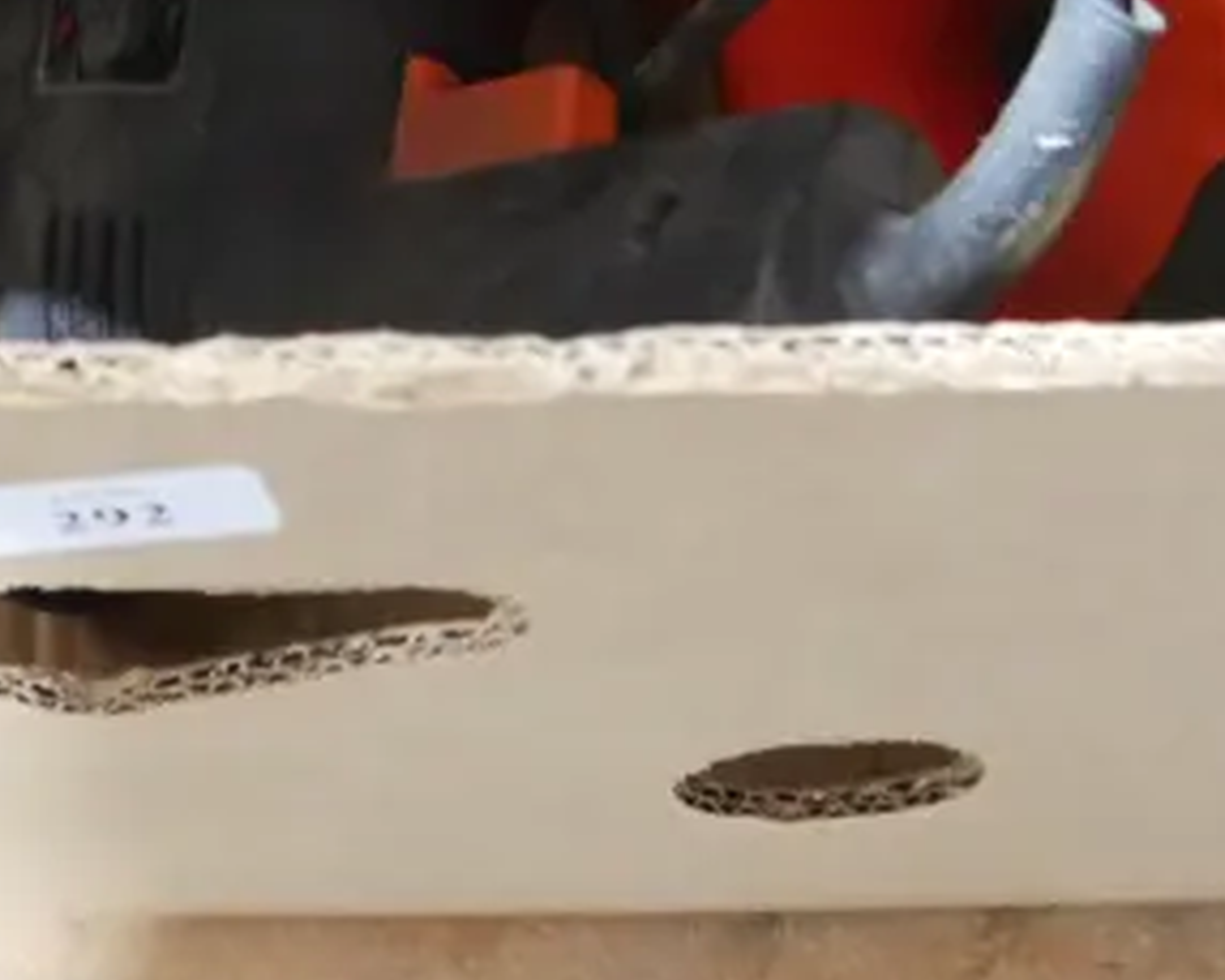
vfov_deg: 12.2
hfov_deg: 16.0
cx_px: 120
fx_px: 4316
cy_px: -584
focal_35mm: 119
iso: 3200
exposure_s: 1/30
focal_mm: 17
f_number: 4
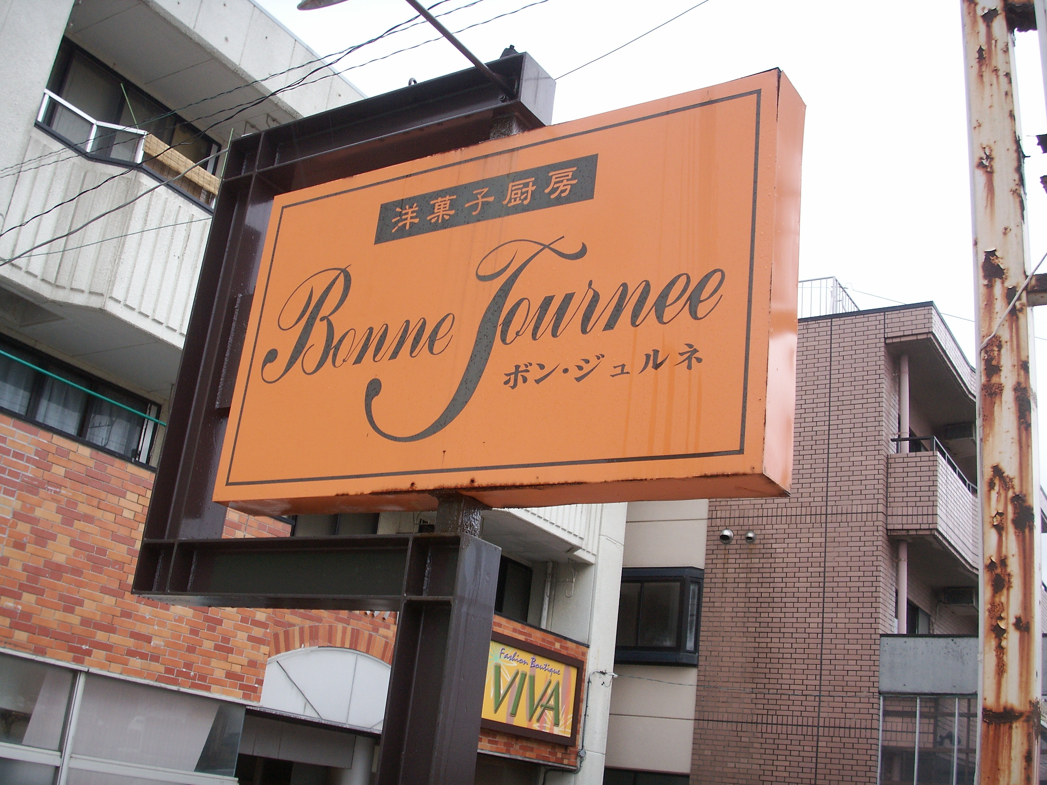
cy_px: 392
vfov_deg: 38.7
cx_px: 524
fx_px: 1119
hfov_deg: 50.1
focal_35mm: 37
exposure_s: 1/60
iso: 50
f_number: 3.5
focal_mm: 7.7
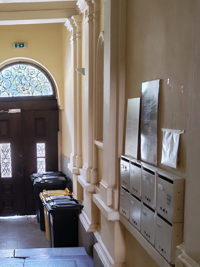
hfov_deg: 25.4
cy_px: 202
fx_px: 431
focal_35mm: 56
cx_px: 24
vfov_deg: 33.6
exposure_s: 1/50
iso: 1600
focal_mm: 6.12
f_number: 1.9
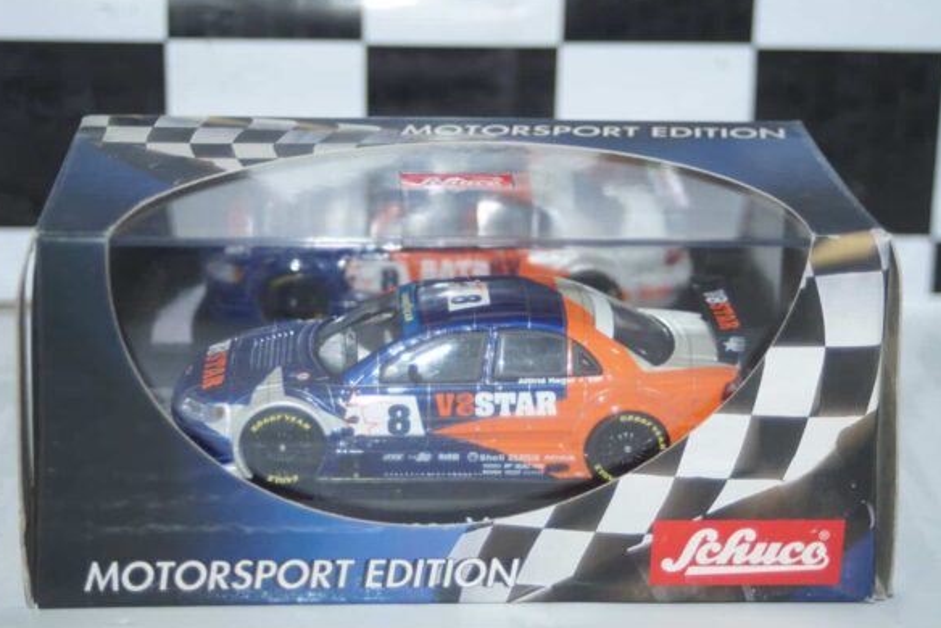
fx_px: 2014
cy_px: 312
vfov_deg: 17.7
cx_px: 461
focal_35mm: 77
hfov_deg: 26.3
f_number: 4.5
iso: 320
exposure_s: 1/80
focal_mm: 50
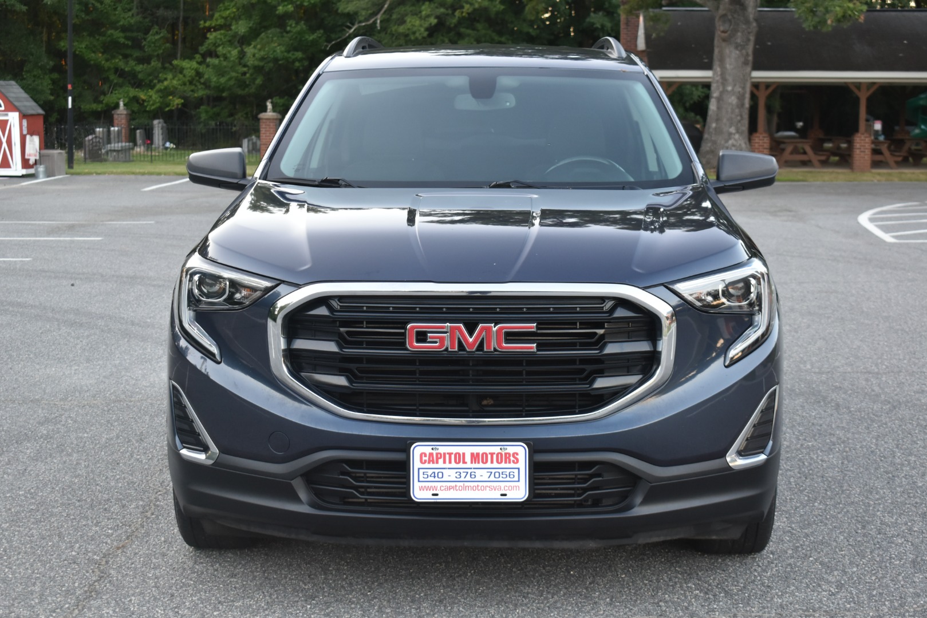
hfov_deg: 31.9
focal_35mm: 63
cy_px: 309
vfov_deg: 21.6
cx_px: 464
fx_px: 1622
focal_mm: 42
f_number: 5
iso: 720
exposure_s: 1/60
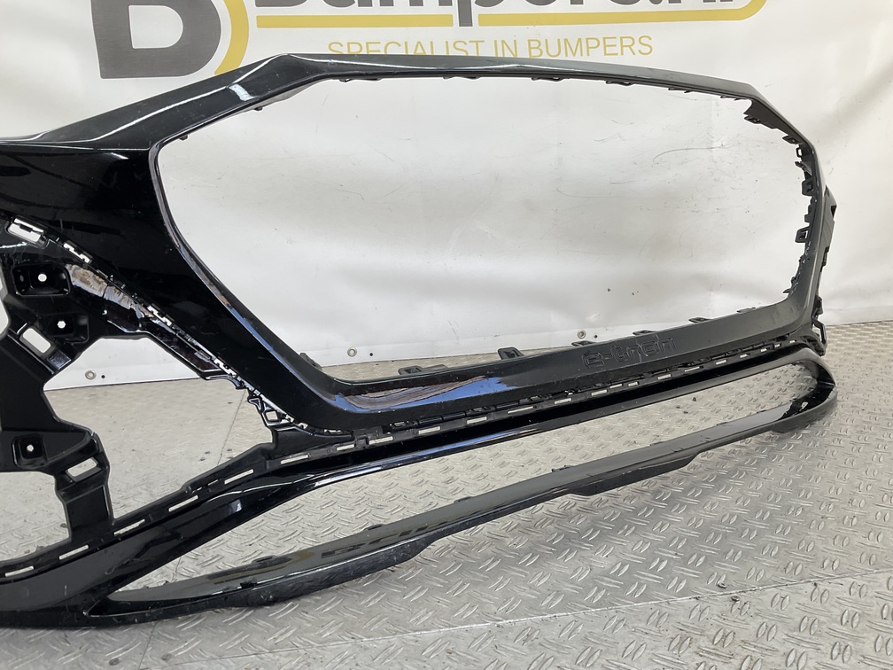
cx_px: 446
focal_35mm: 29
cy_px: 335
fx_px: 748
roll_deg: +2.5
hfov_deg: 61.7
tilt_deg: -10.5
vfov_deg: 48.2
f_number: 1.8
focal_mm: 3
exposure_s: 1/131
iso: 16
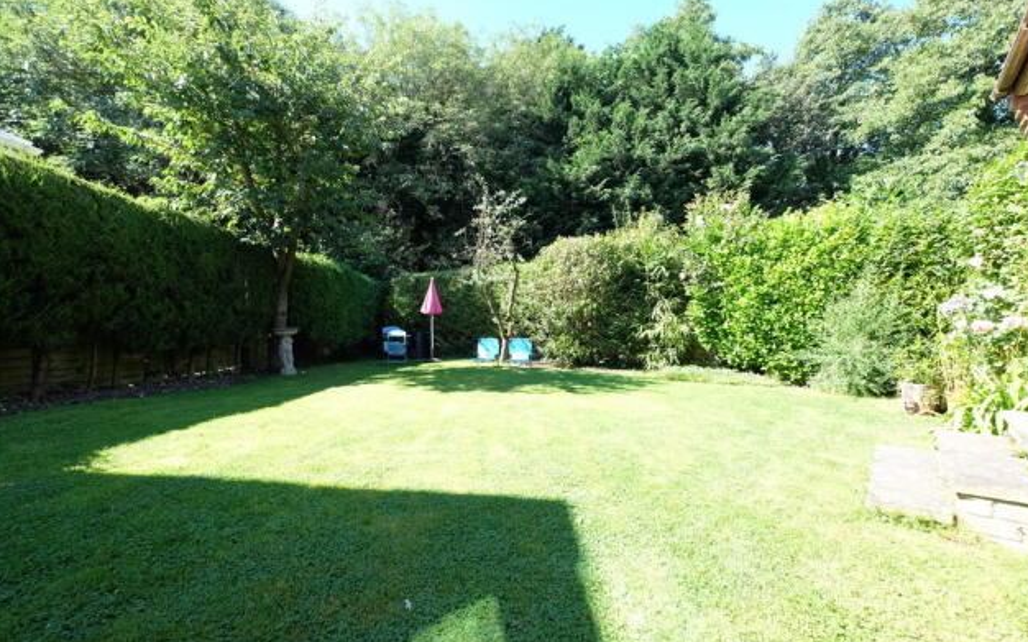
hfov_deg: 97.8
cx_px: 507
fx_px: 448
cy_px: 323
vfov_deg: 71.2
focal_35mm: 16
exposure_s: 1/170
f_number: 5.6
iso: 400
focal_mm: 10
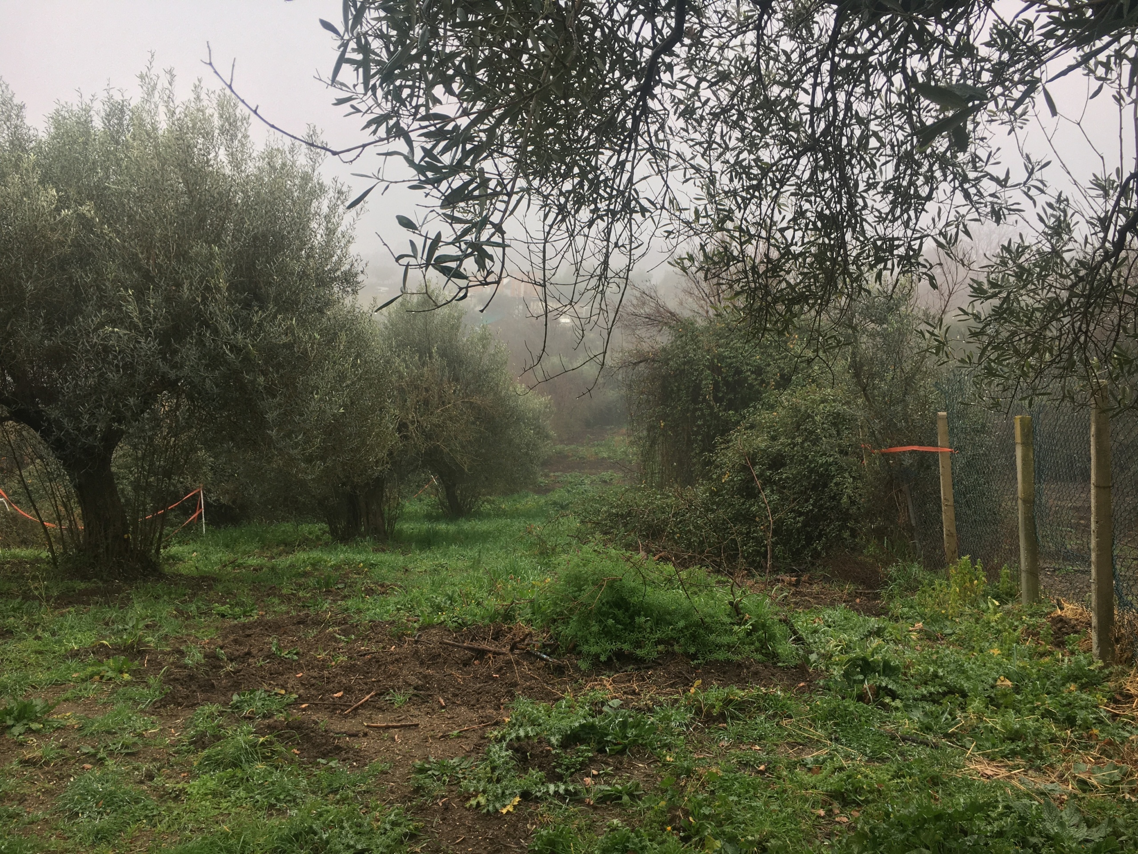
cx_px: 569
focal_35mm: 29
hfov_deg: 61.7
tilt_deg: -10.6
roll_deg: -2.4
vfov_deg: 48.2
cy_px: 427
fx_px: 953
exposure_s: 1/100
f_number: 2.2
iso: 25
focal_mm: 4.15
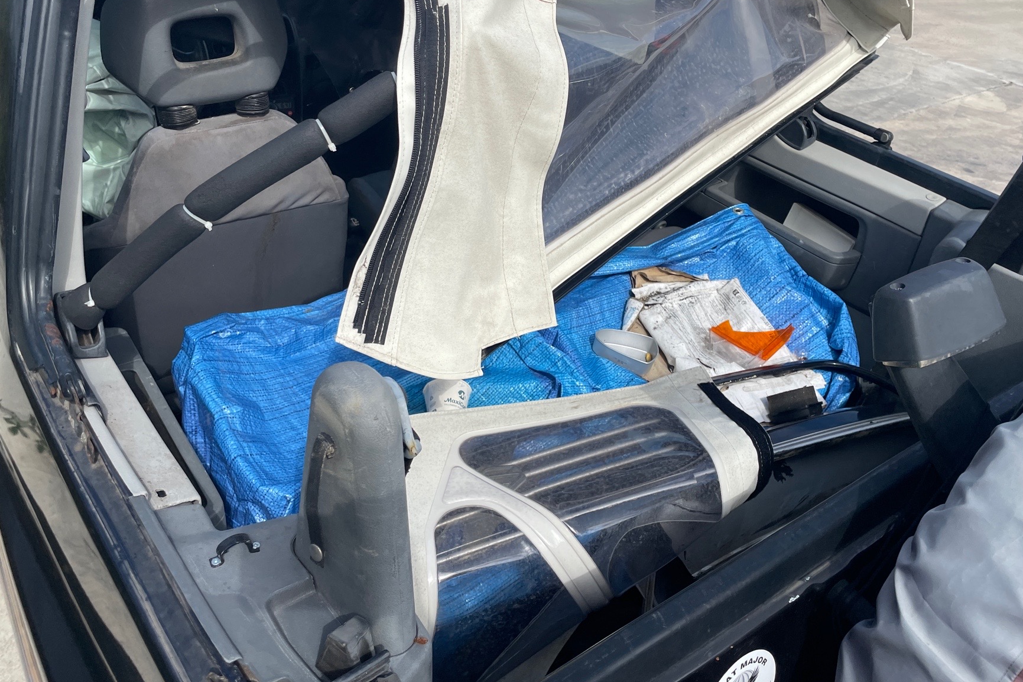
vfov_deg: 43.5
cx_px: 492
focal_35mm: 30
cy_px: 285
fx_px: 852
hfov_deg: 61.9
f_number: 1.6
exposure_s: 1/2681
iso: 32
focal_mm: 4.2
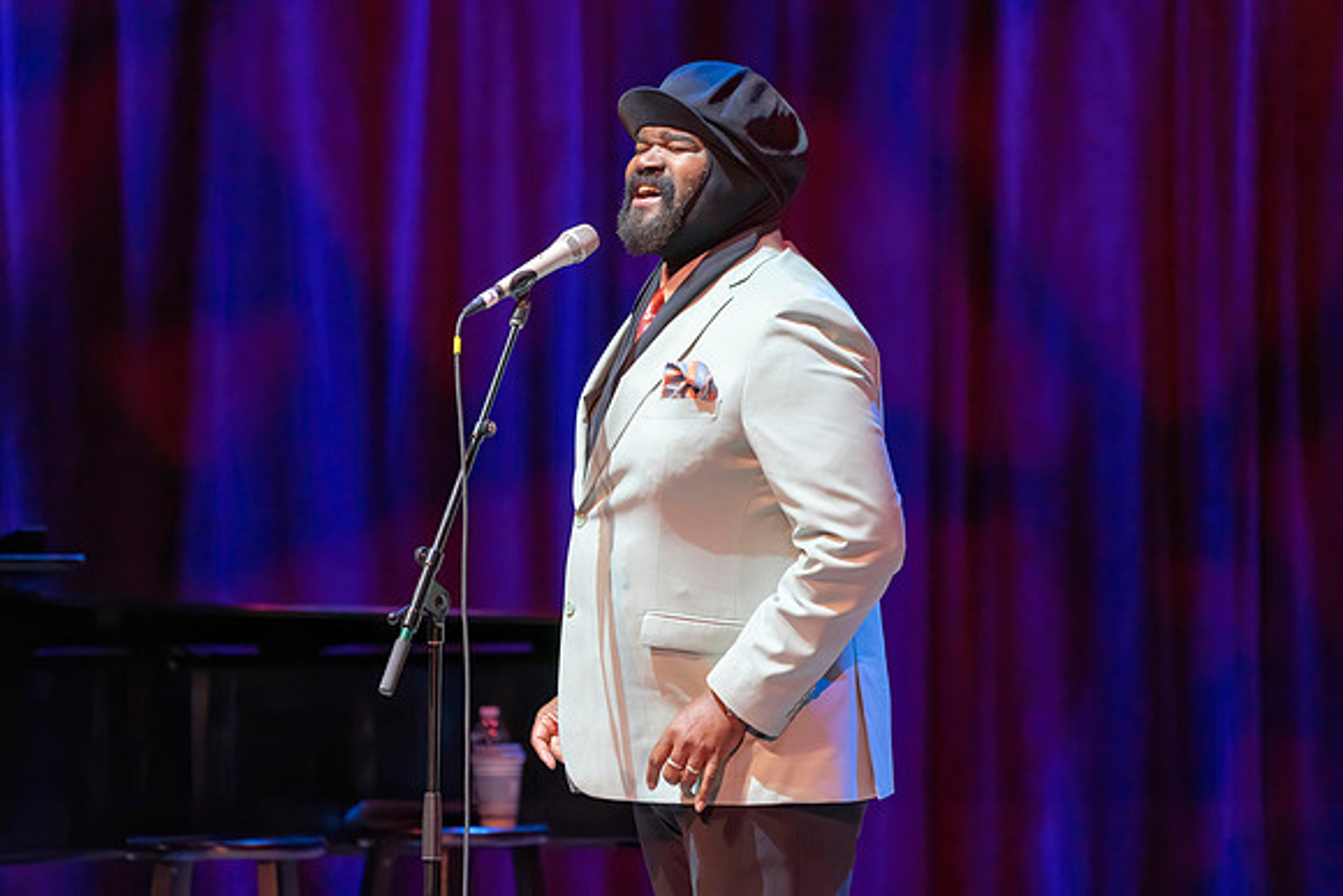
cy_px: 448
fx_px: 13470
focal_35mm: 361
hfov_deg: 5.7
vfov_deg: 3.8
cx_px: 672
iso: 5000
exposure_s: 1/320
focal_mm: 361
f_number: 5.6
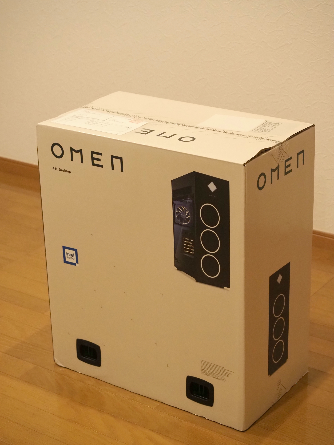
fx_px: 1029
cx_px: 167
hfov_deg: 18.4
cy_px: 222
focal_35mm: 80
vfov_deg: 24.4
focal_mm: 40
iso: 2500
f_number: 4
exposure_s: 1/80
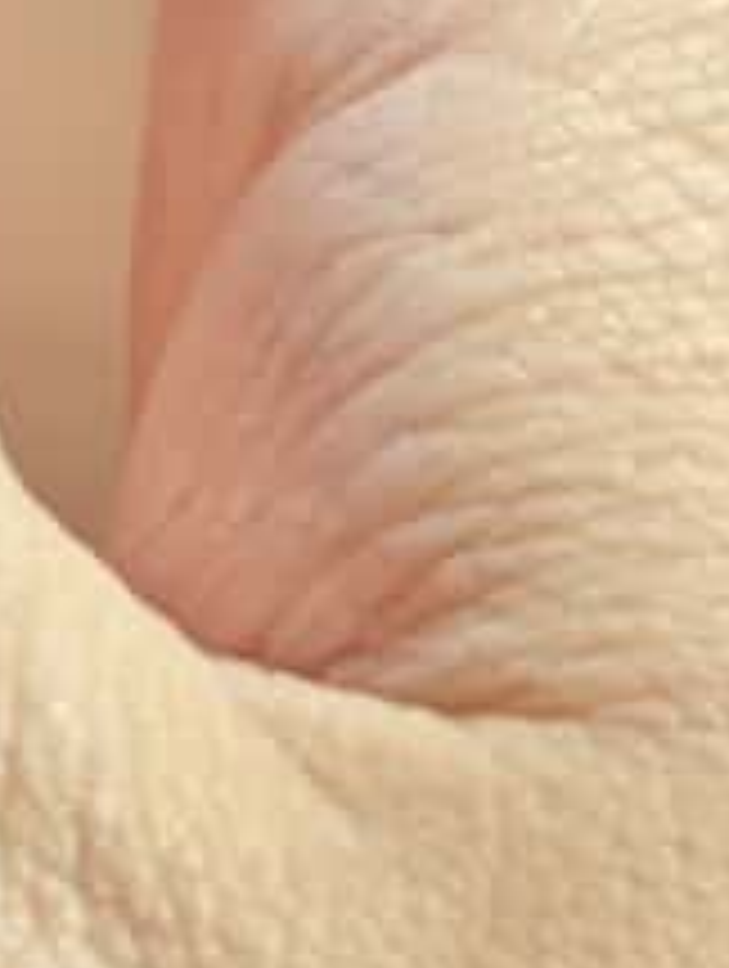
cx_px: -320
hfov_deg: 5.0
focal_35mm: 297
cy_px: -1700
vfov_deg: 6.2
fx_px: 8315
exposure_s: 1/15
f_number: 1.8
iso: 1000
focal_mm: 6.8
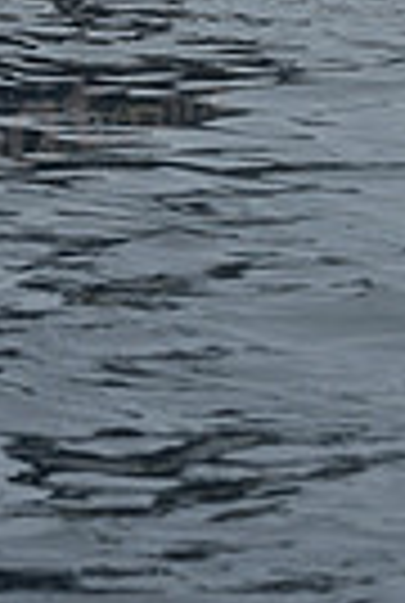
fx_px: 5070
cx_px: 461
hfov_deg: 4.6
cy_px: -590
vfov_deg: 6.6
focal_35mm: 302
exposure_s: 1/800
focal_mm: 70
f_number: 8
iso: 250
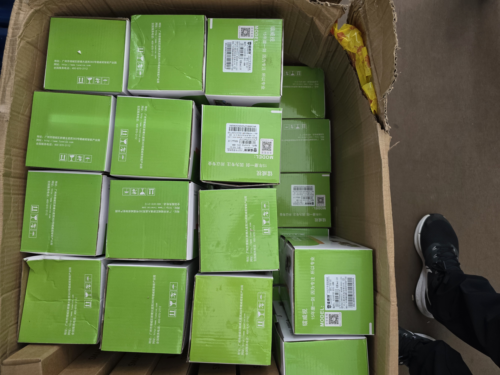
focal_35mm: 23
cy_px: 188
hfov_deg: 73.9
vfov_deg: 58.9
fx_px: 332
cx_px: 250
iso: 320
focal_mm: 6.3
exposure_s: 1/100
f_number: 1.7
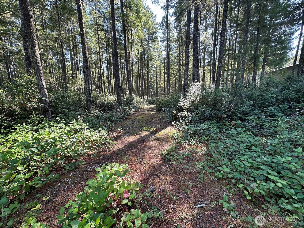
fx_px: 123
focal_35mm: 14
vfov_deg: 85.7
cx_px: 152
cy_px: 114
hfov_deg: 102.1
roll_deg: +1.3
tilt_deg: -9.2
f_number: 2.2
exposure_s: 1/103
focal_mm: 2.22
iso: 40
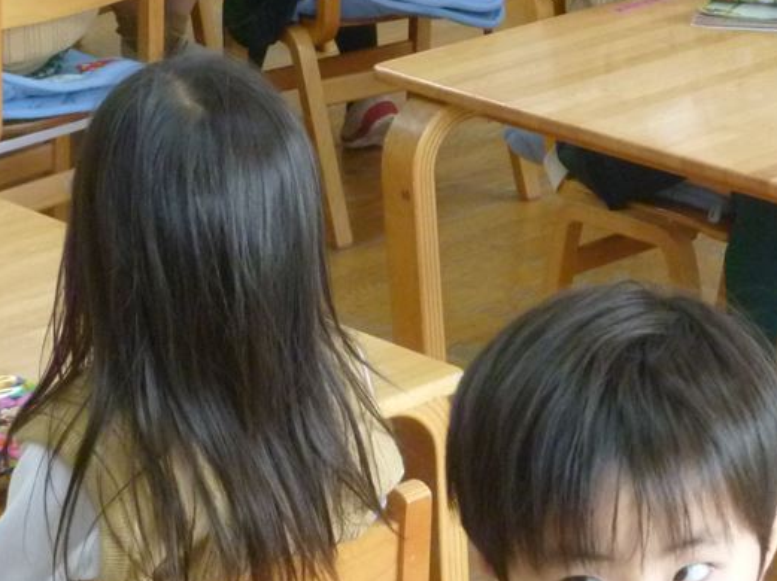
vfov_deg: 9.8
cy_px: -21
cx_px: 774
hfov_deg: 13.0
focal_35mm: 150
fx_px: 3365
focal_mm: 10.8
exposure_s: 1/30
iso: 400
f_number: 4.6
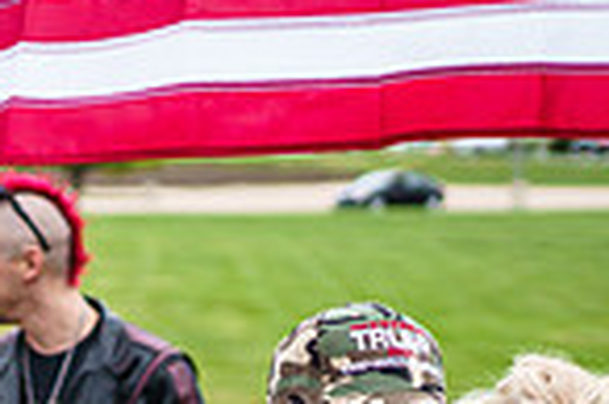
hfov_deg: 13.0
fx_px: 2636
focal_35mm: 156
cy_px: 155
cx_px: 23
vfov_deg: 8.8
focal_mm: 35
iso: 400
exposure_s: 1/2000
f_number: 1.8
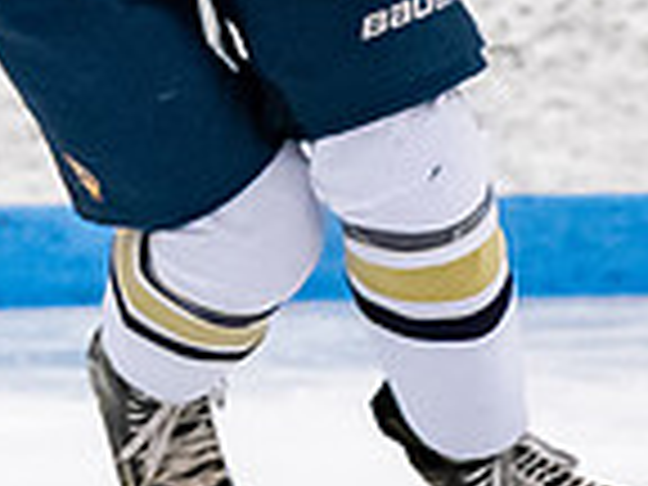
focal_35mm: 1264
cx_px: 22
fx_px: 23662
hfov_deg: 1.6
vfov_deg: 1.2
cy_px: -371
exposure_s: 1/800
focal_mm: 150
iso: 2500
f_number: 3.5
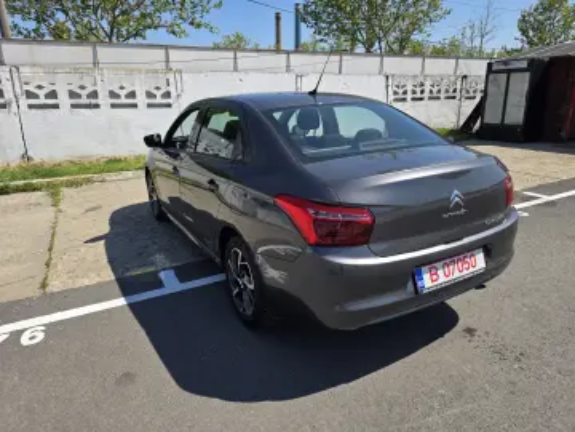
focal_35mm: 23
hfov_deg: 73.9
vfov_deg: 58.9
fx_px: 382
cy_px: 216
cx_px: 288
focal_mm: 6.3
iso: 80
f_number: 1.7
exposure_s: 1/5447
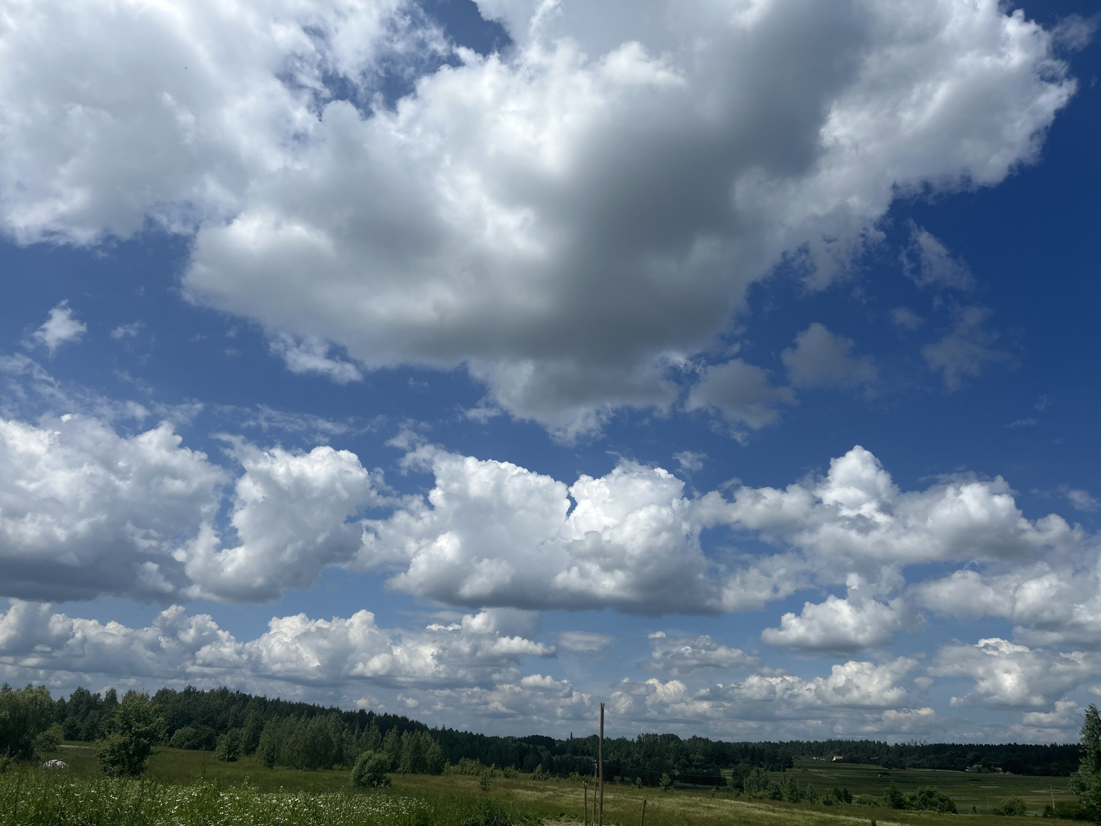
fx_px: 827
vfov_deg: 53.1
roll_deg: -3.5
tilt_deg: +20.4
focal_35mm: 26
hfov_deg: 67.3
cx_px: 550
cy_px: 413
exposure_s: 1/11364
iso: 50
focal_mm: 5.7
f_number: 1.5
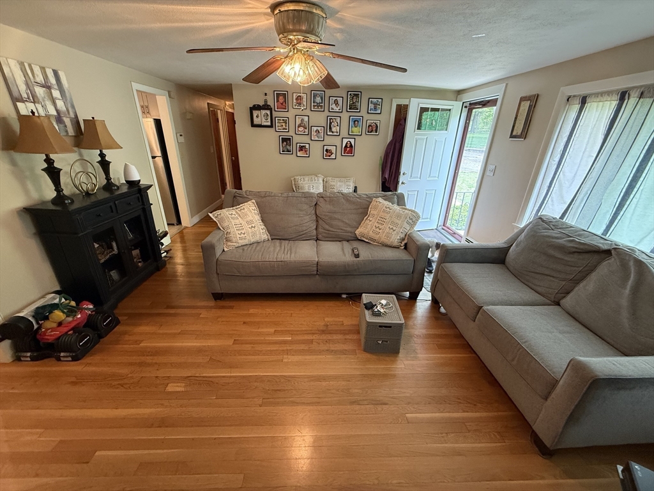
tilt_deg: -22.7
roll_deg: -1.3
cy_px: 246
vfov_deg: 85.7
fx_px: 265
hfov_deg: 102.1
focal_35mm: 14
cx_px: 327
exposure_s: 1/60
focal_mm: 2.22
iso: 400
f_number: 2.2
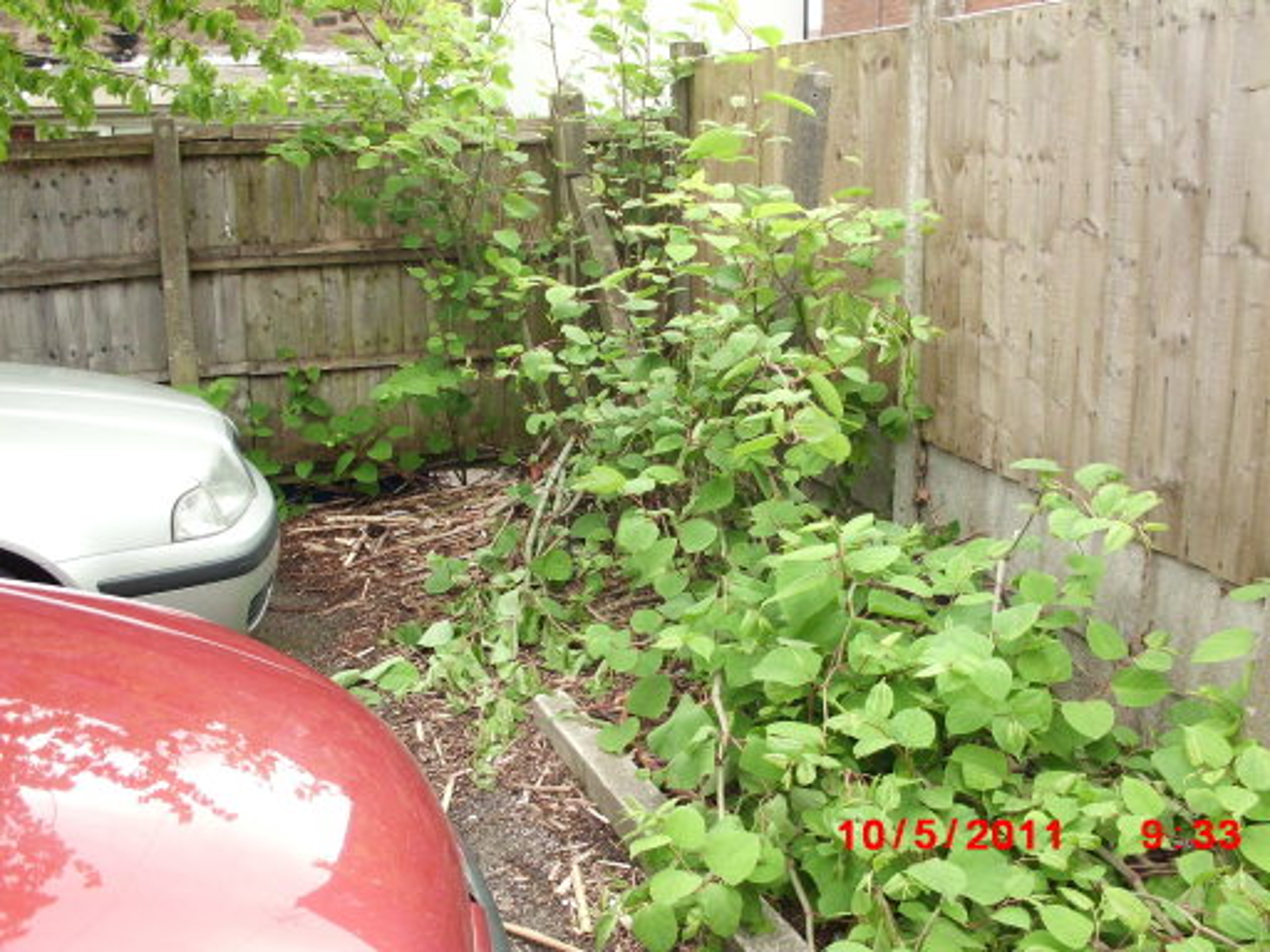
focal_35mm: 36
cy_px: 476
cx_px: 635
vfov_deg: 39.7
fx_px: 1321
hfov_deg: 51.4
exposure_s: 1/250
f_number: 2.9
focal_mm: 6.3
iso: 200
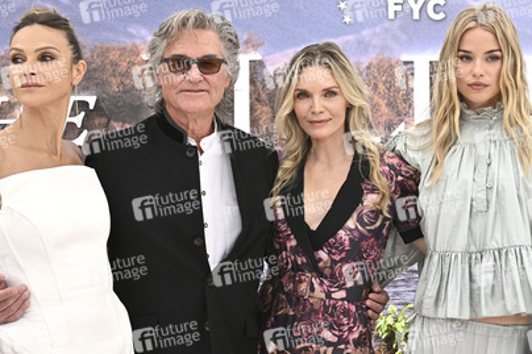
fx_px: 857
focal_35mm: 58
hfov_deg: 34.5
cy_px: 172
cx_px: 263
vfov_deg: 23.4
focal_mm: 52
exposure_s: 1/320
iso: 250
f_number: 7.1
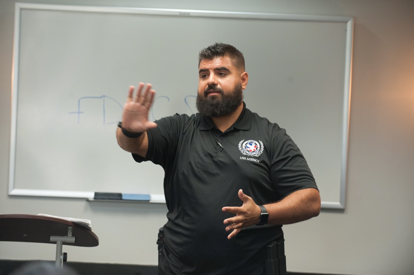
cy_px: 138
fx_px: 1551
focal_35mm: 135
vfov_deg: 10.1
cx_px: 207
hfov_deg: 15.2
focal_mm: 135
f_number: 3.5
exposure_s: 1/160
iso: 2000
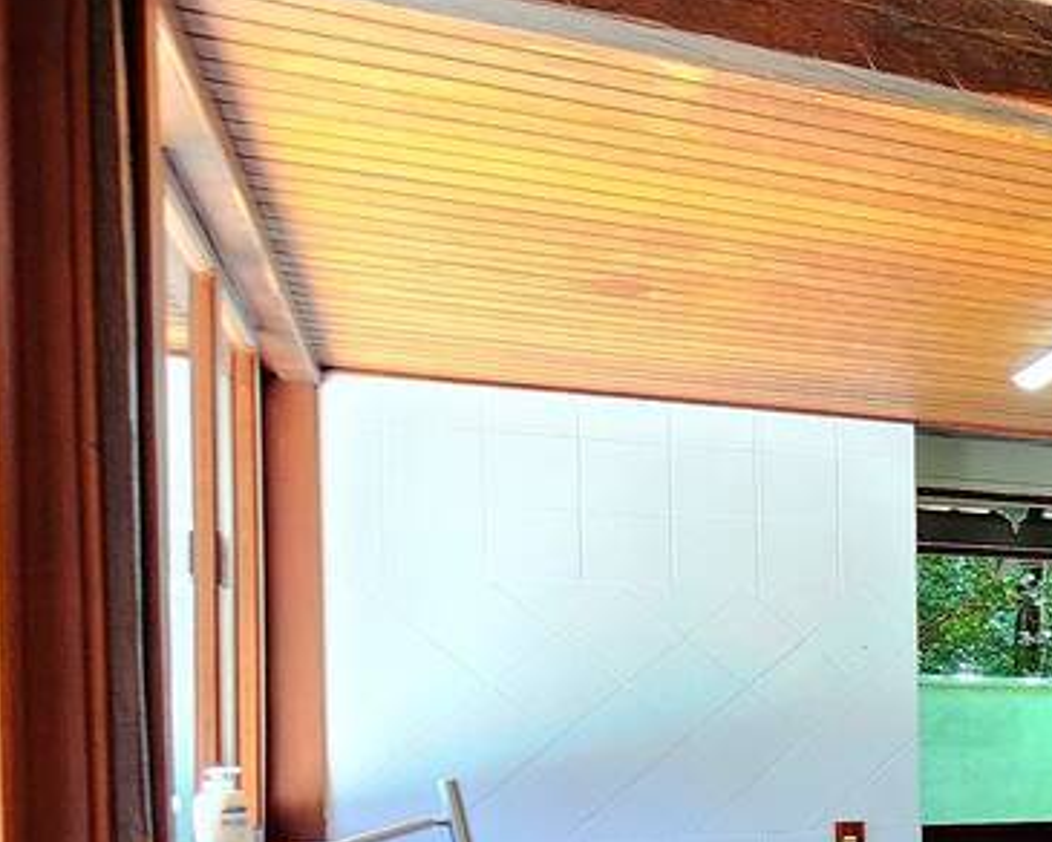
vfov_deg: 29.1
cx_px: 1974
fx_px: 1557
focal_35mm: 50
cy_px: 750
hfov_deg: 21.1
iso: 125
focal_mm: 2.2
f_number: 2.2
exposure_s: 1/60.2
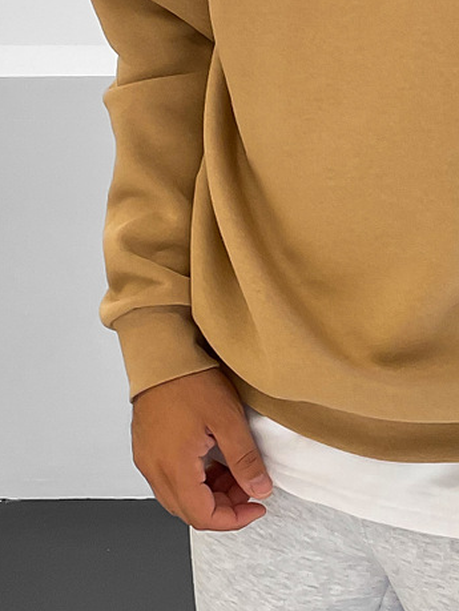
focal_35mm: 101
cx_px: 460
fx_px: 1783
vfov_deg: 19.4
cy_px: 369
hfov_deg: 14.4
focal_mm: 3
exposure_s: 1/100
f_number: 1.8
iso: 40
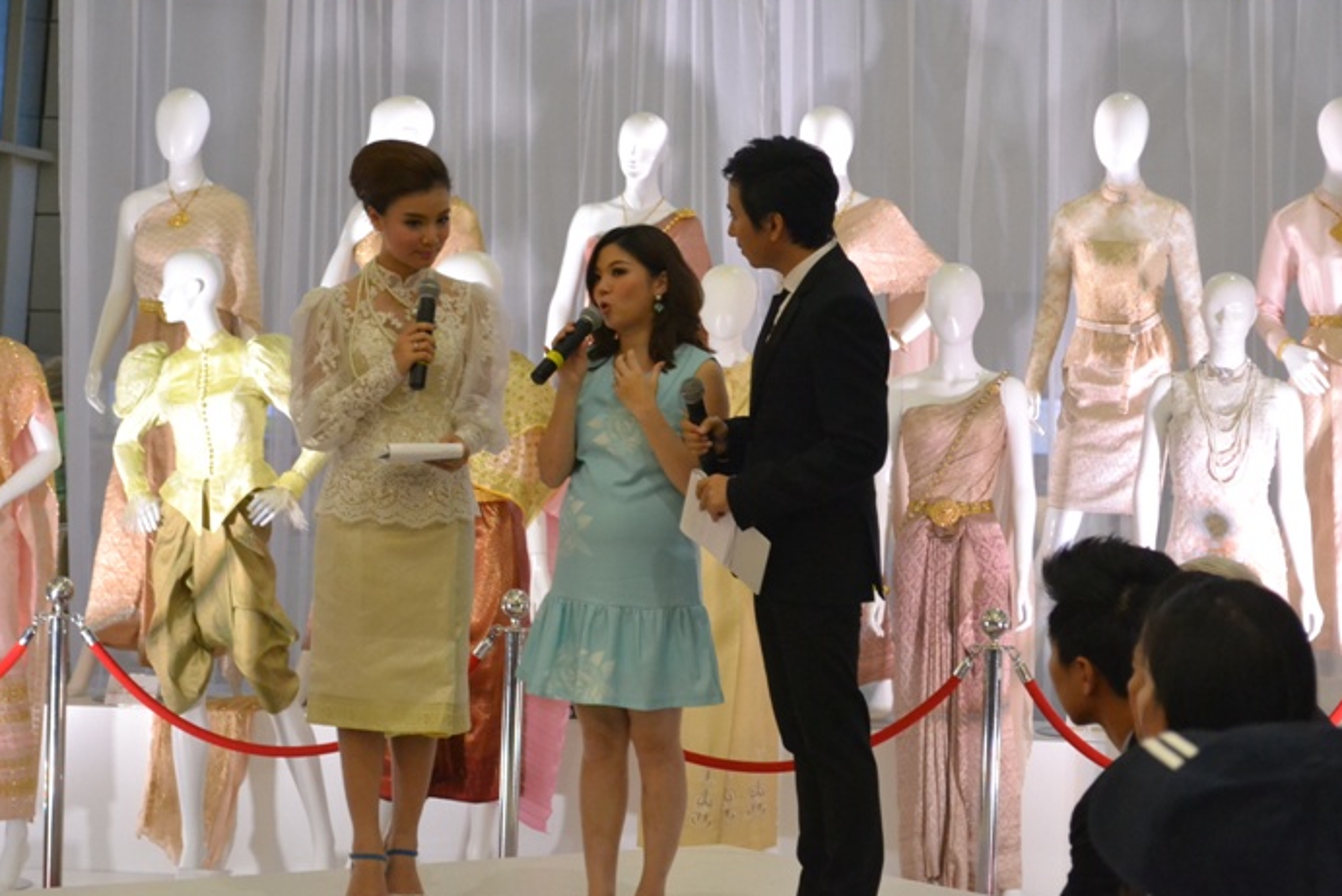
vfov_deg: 15.3
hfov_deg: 22.7
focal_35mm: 90
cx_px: 678
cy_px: 459
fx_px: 3338
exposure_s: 1/30
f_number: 7.1
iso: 2800
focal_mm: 55
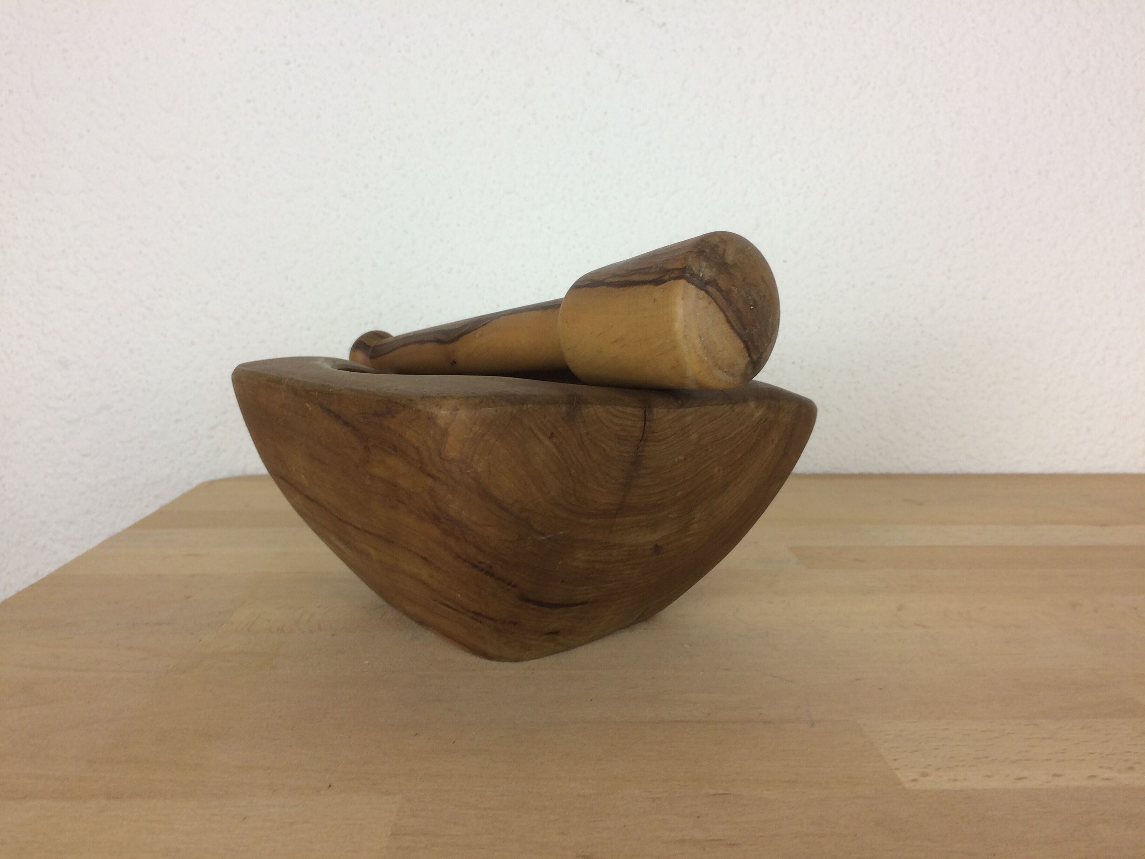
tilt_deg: -7.6
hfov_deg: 61.7
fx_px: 959
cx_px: 572
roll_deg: -0.3
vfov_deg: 48.2
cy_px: 430
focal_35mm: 29
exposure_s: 1/50
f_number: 2.2
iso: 40
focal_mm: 4.15
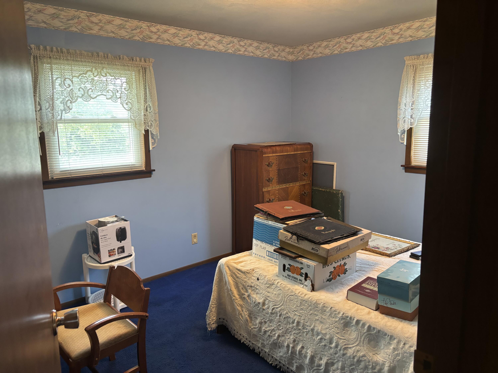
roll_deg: +1.2
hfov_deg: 67.3
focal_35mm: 26
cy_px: 186
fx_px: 374
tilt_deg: -8.3
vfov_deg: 53.1
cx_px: 249
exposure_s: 1/60
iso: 250
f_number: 1.6
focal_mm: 5.96
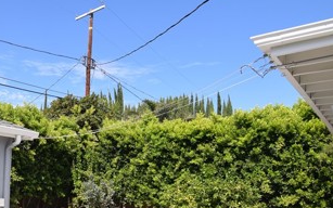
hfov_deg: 46.8
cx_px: 5
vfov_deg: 34.9
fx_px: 318
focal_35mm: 35
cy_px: 171
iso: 200
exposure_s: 1/400
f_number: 10
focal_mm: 11
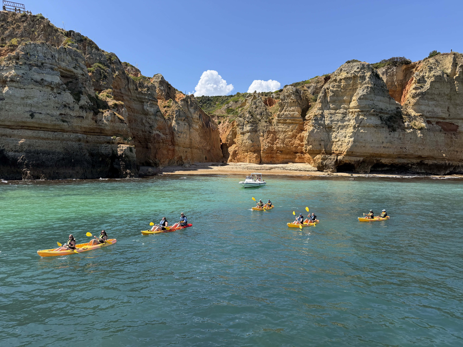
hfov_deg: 71.6
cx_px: 232
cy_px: 174
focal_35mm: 24
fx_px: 321
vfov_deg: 56.8
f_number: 1.8
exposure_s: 1/3759
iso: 100
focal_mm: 6.8
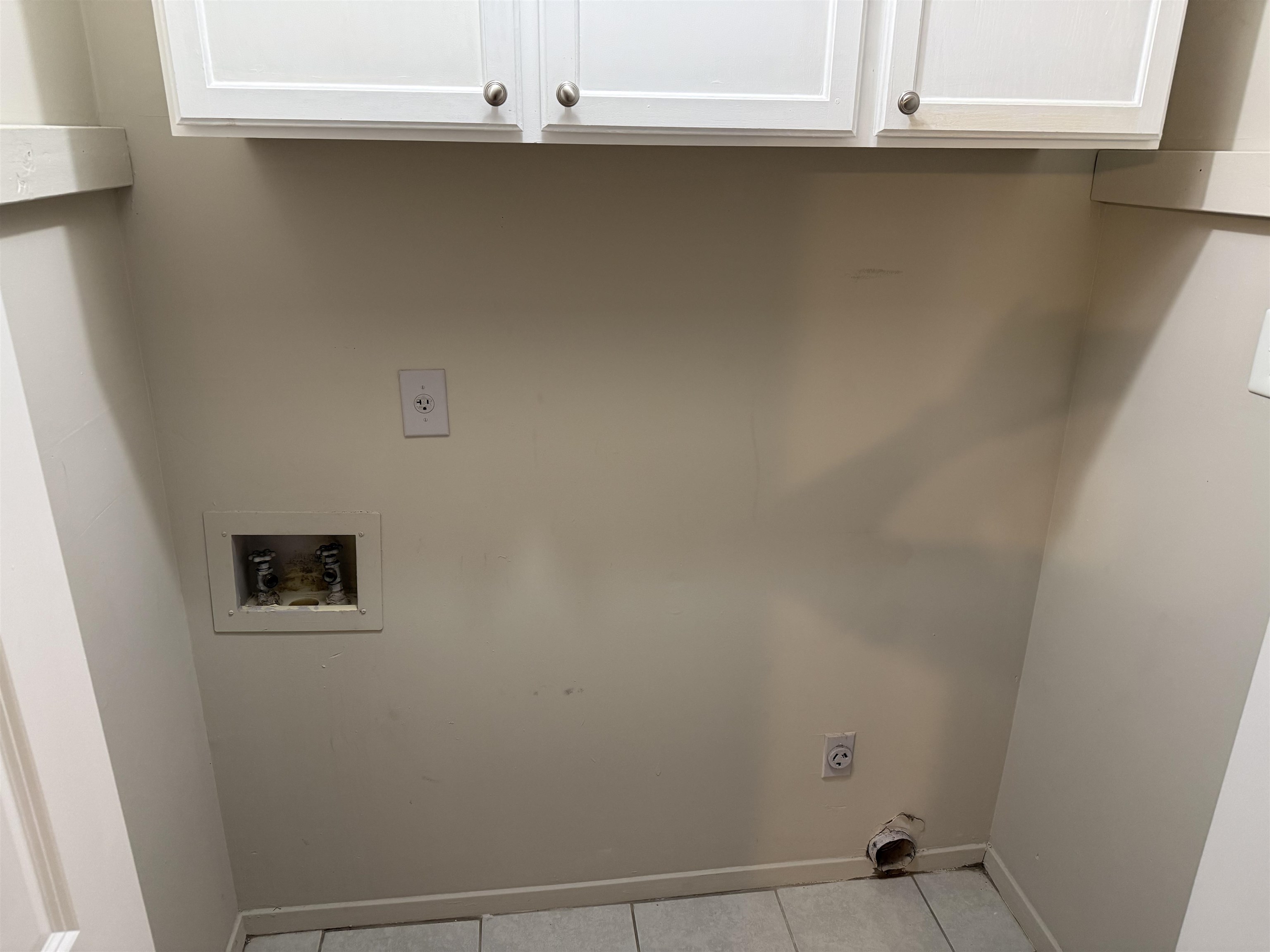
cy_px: 476
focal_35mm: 24
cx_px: 635
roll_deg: -0.5
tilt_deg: -18.9
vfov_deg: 56.8
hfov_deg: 71.6
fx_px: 881
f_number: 1.78
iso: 250
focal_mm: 6.76
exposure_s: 1/60
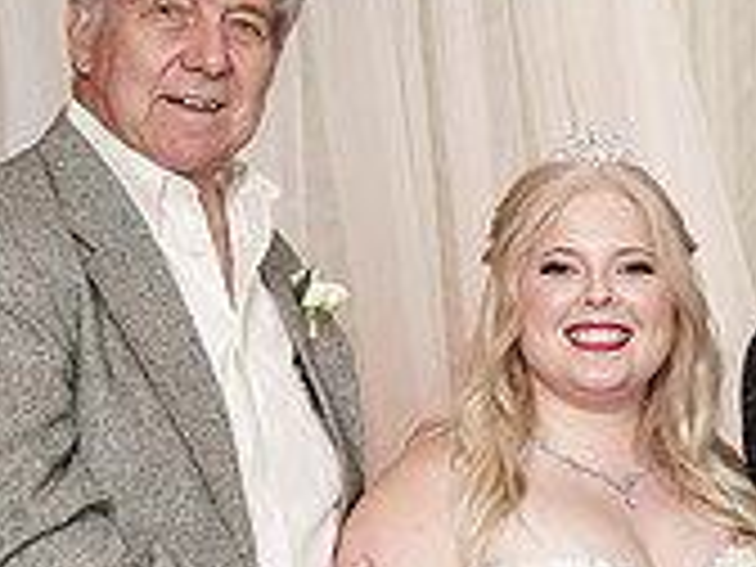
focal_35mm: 206
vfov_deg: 7.2
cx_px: 936
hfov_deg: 9.5
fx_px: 4499
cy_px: 448
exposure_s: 1/100
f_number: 4
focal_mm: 62
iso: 2000
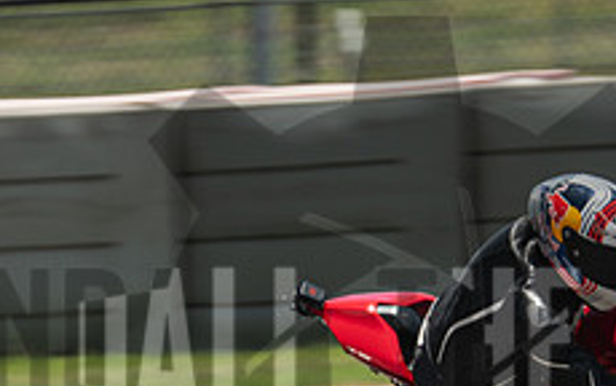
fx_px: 25866
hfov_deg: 1.4
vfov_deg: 0.9
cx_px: 407
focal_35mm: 1540
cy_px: 344
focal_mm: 400
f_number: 7.1
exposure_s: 1/250
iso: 160
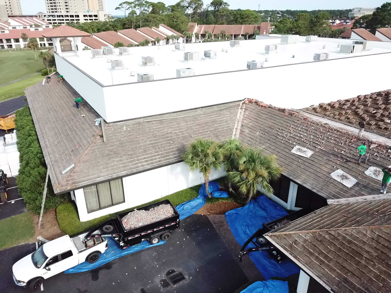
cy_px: 146
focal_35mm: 26
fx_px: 294
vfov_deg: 53.1
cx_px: 196
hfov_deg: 67.3
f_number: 2.2
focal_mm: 4.73
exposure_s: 1/8000
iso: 1600
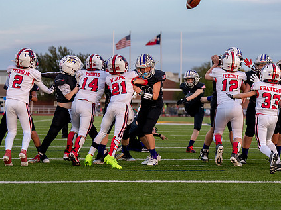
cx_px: 252
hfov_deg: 16.0
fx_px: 990
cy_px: 136
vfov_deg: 12.1
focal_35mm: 122
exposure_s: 1/1250
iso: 800
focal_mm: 70
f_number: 2.8
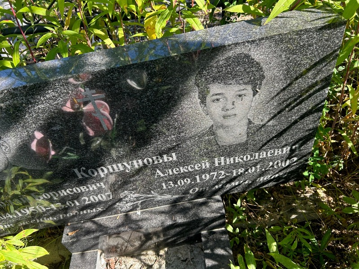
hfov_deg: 67.3
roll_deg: +9.8
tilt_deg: -44.6
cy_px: 134
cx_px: 180
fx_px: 270
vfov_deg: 53.1
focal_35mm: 26
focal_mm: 5.7
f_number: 1.5
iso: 50
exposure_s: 1/484
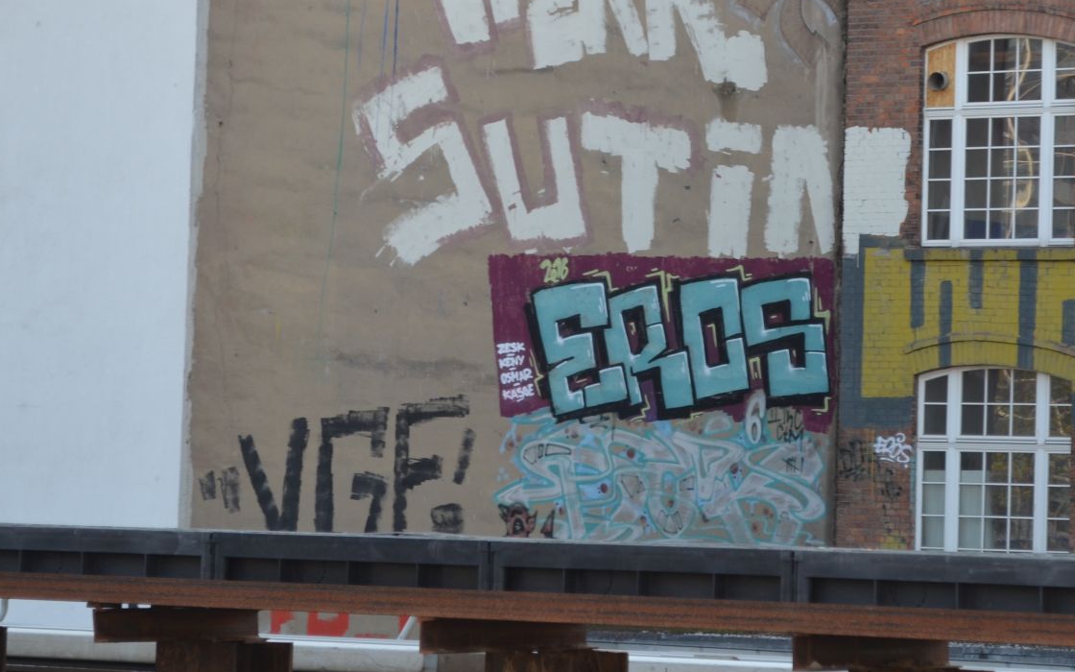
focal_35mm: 144
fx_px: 4215
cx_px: 760
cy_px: 181
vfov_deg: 9.1
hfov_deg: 14.5
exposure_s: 1/125
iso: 200
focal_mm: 55
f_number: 5.6
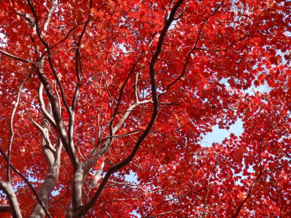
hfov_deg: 38.9
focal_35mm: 49
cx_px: 146
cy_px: 109
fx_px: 412
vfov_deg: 29.7
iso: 64
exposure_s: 1/100
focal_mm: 8.89
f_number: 4.4
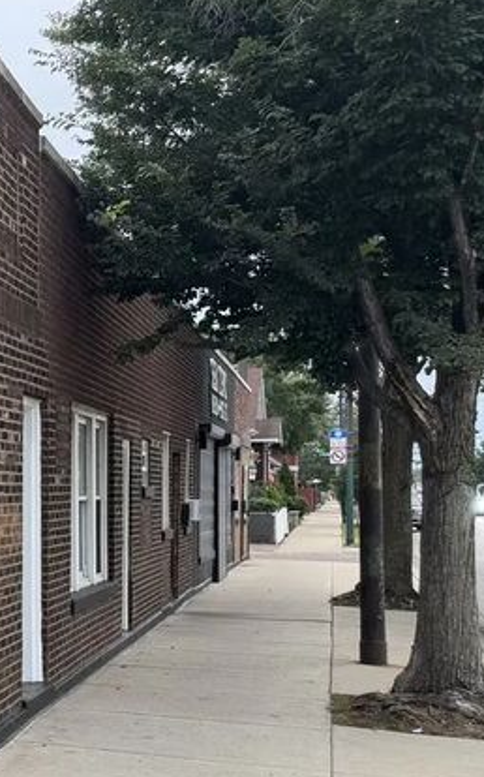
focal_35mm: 63
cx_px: -446
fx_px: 1332
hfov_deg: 16.4
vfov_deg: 32.3
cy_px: 486
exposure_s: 1/183
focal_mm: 6.76
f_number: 1.78
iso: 80
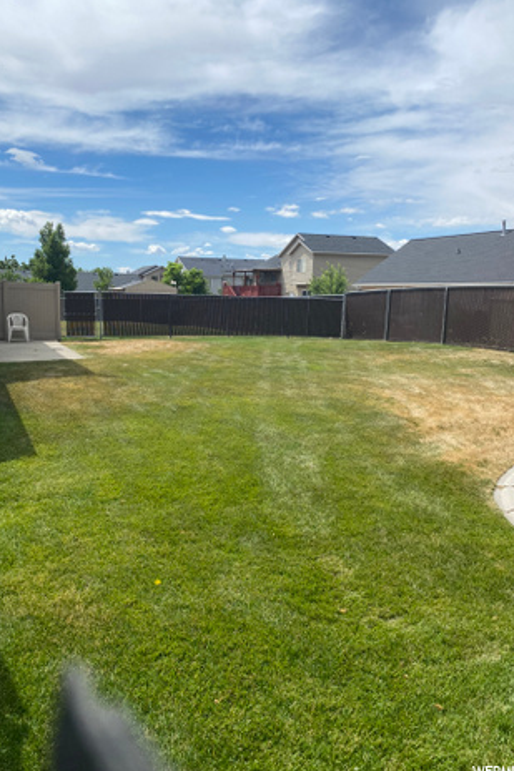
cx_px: 226
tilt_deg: -6.4
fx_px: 600
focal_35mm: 28
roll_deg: -1.2
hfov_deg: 46.3
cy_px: 379
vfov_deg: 65.5
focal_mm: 4.25
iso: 32
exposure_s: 1/4115
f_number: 1.8
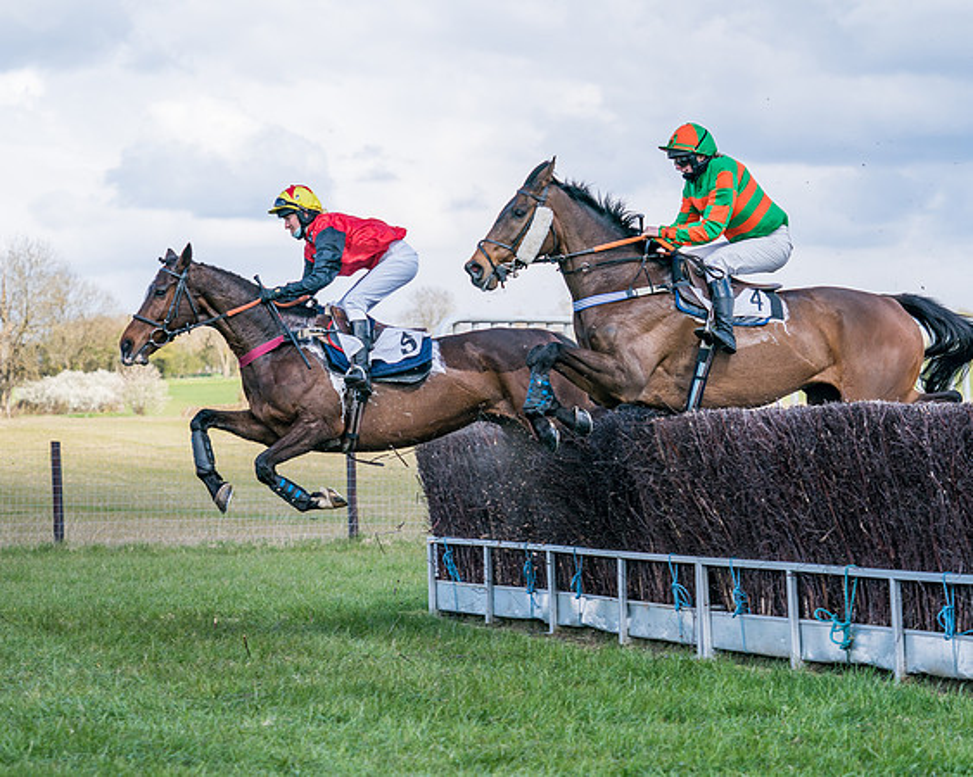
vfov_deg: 14.1
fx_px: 3147
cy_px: 381
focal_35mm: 109
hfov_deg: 17.6
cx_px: 499
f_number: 4
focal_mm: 83
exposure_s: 1/1600
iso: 200
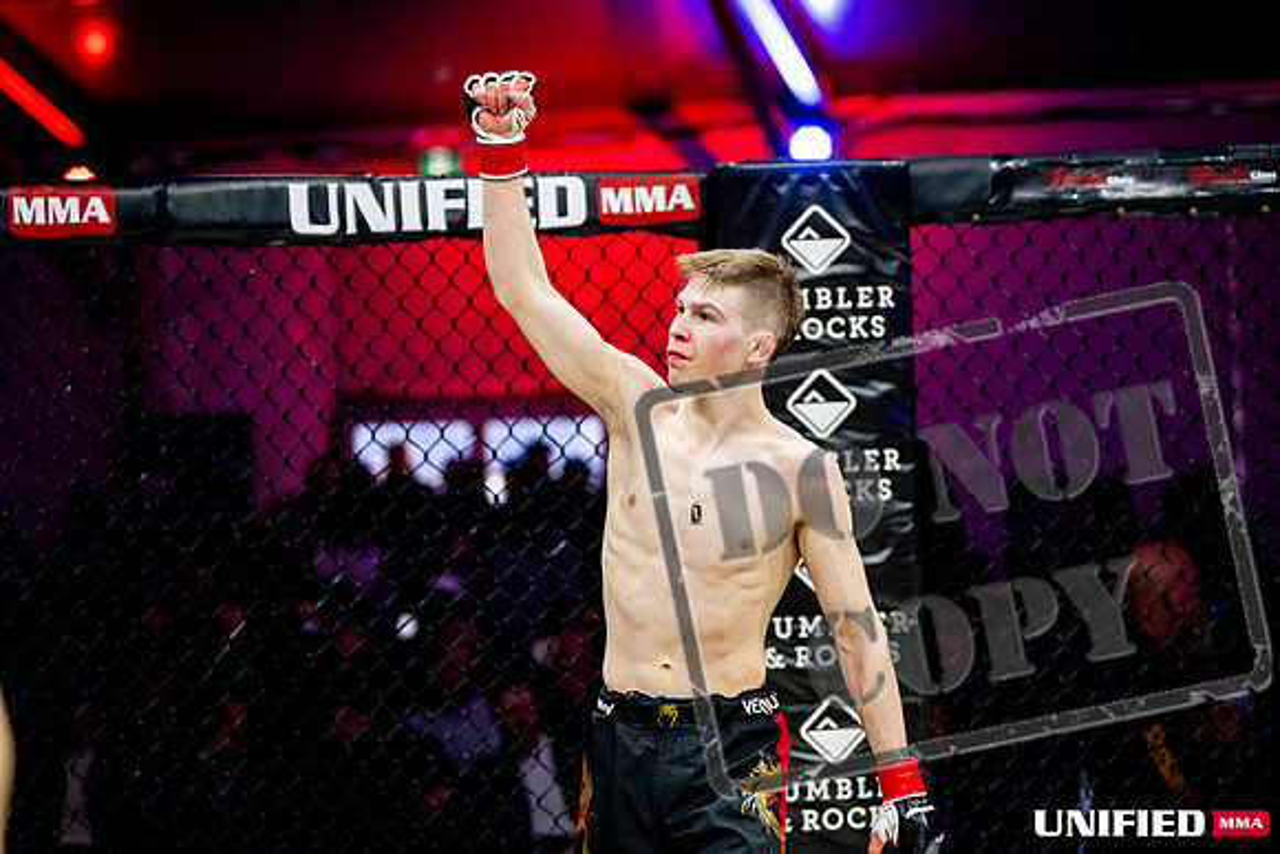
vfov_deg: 13.4
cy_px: 427
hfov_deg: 20.0
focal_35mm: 102
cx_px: 640
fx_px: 3627
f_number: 2.8
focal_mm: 102
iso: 4000
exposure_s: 1/1250
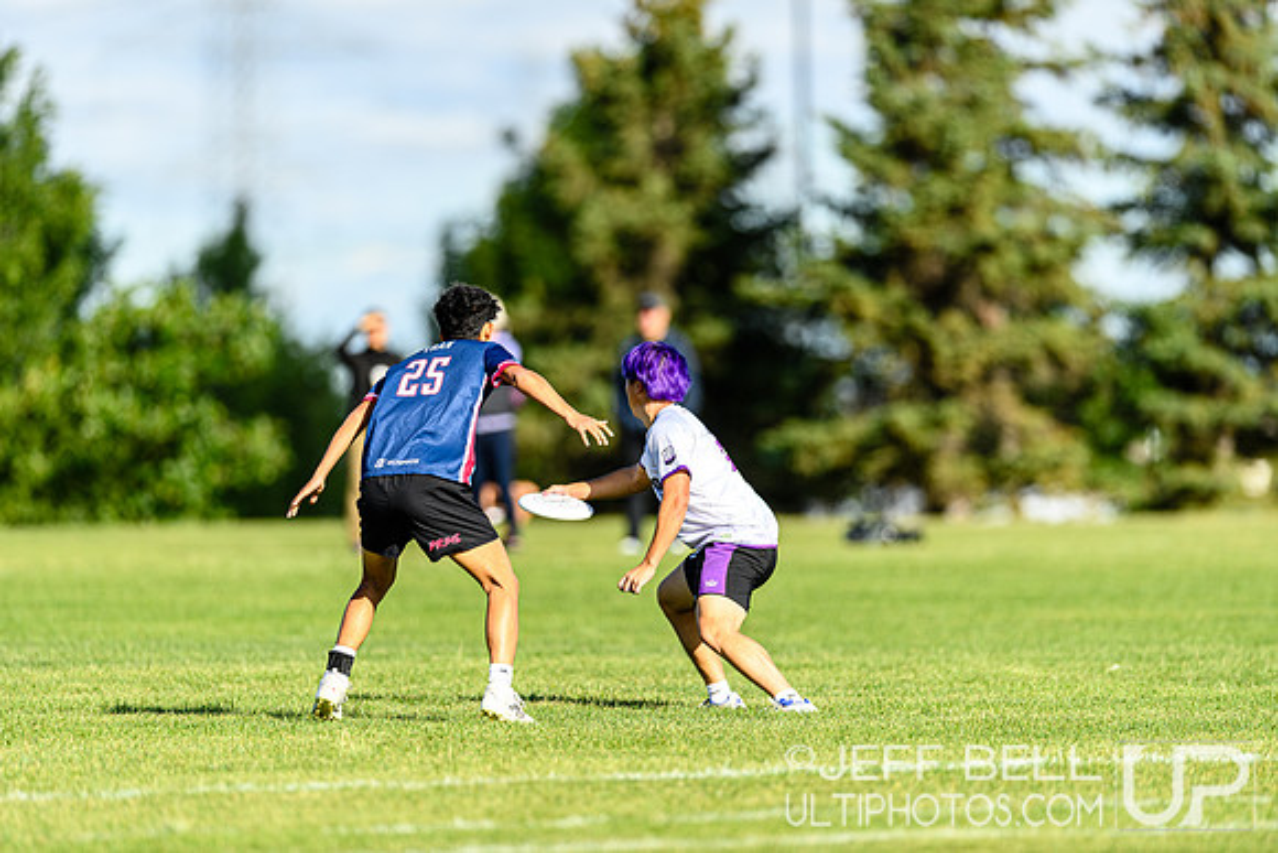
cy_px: 426
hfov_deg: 5.2
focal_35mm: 400
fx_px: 14203
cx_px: 639
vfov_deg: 3.4
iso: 100
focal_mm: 400
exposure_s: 1/1600
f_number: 3.2
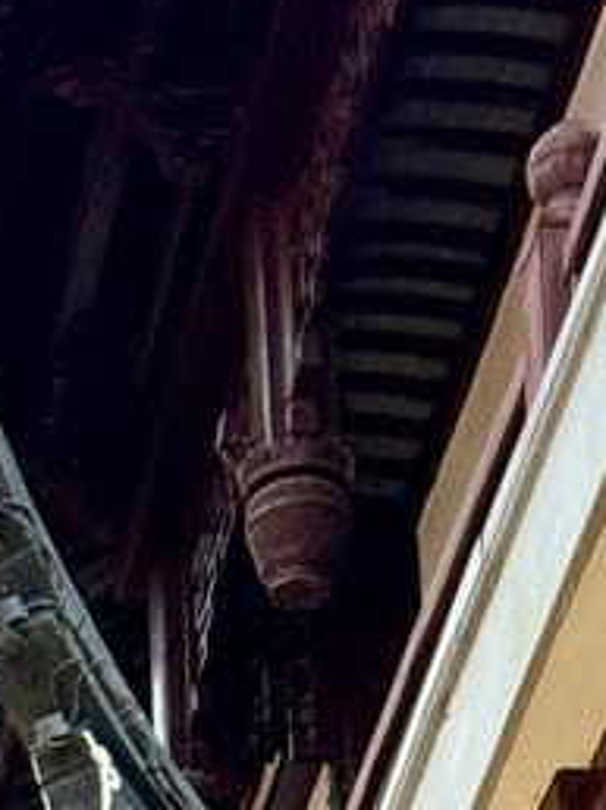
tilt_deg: +18.5
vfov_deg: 6.9
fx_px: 6266
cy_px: 2091
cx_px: -788
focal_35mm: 268
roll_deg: -1.4
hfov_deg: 5.4
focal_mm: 6.76
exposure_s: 1/33
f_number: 1.78
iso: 200
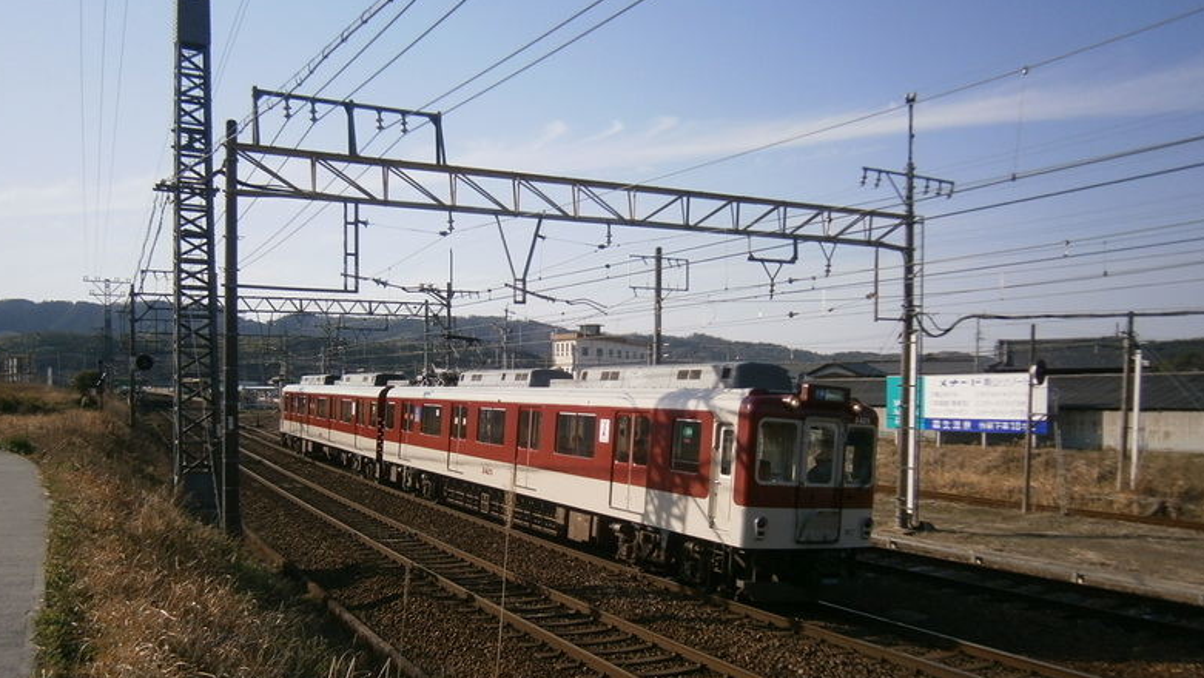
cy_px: 456
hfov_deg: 66.0
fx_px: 926
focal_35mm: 29
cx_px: 597
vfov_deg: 39.7
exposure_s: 1/1600
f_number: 2.8
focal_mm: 4.7
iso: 80
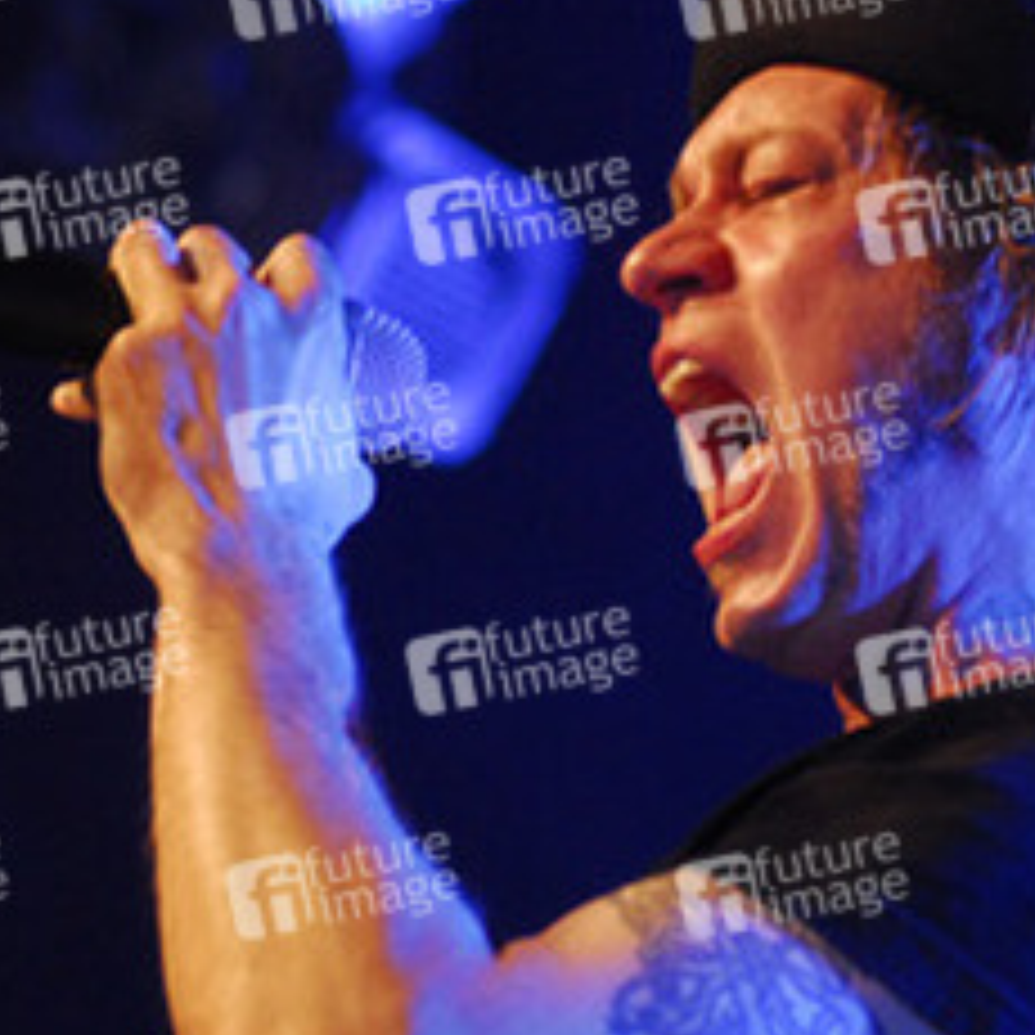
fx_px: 8423
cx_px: 846
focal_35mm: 249
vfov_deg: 7.0
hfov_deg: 7.0
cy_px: 549
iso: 1000
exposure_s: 1/60
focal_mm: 100
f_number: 2.8
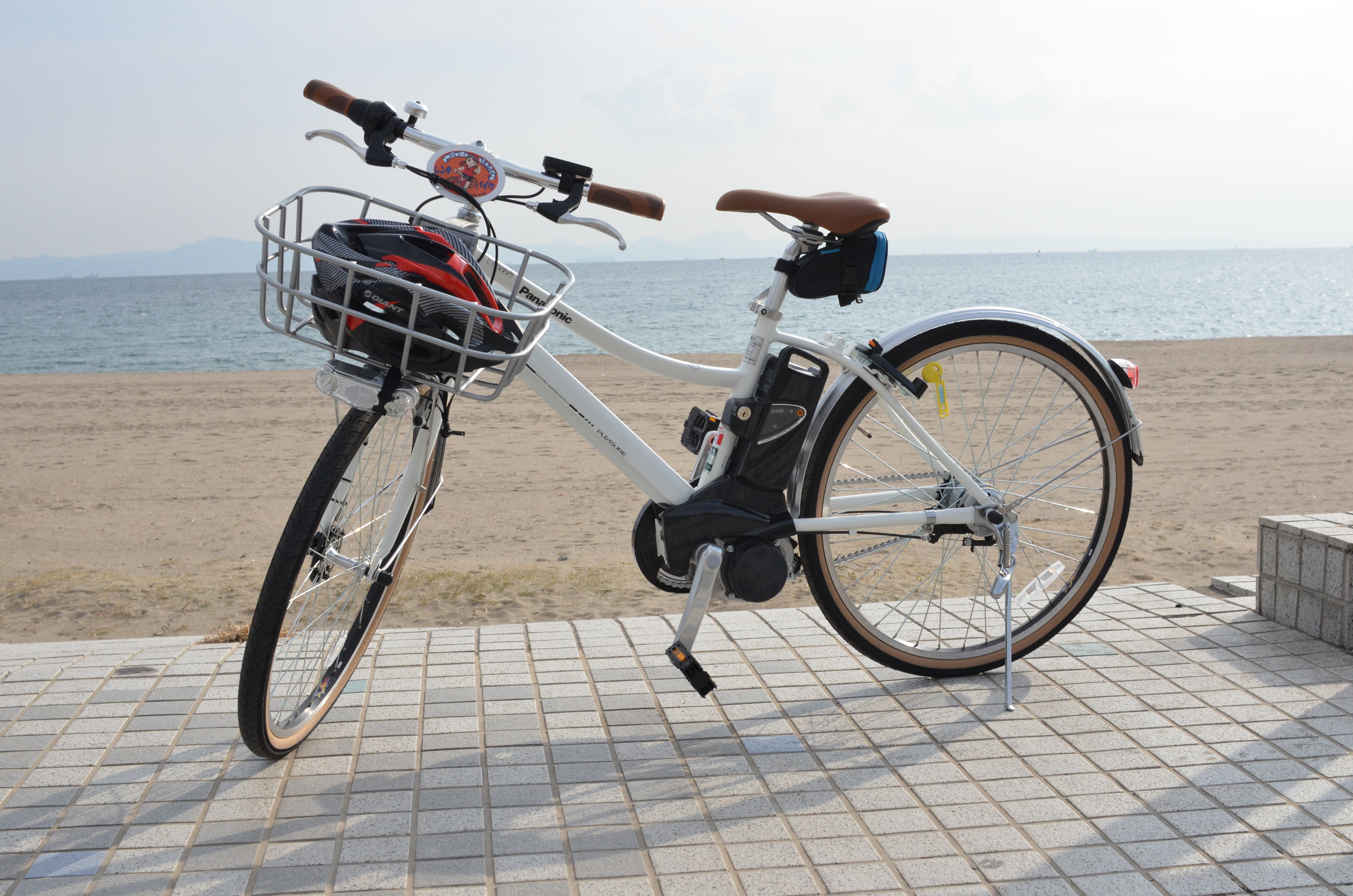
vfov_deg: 29.7
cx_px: 676
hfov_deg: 43.7
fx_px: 1688
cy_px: 448
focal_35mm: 45
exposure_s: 1/2000
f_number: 10
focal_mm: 30
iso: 800
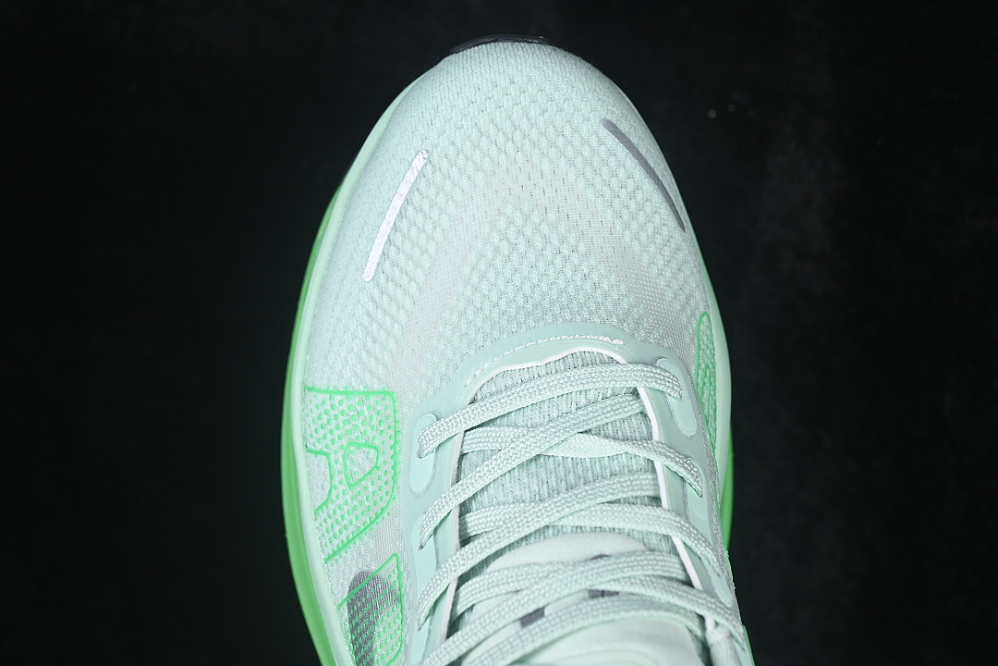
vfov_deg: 18.2
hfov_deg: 27.0
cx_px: 499
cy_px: 333
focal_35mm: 75
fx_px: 2079
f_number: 7.1
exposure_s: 1/80
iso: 160
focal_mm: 50
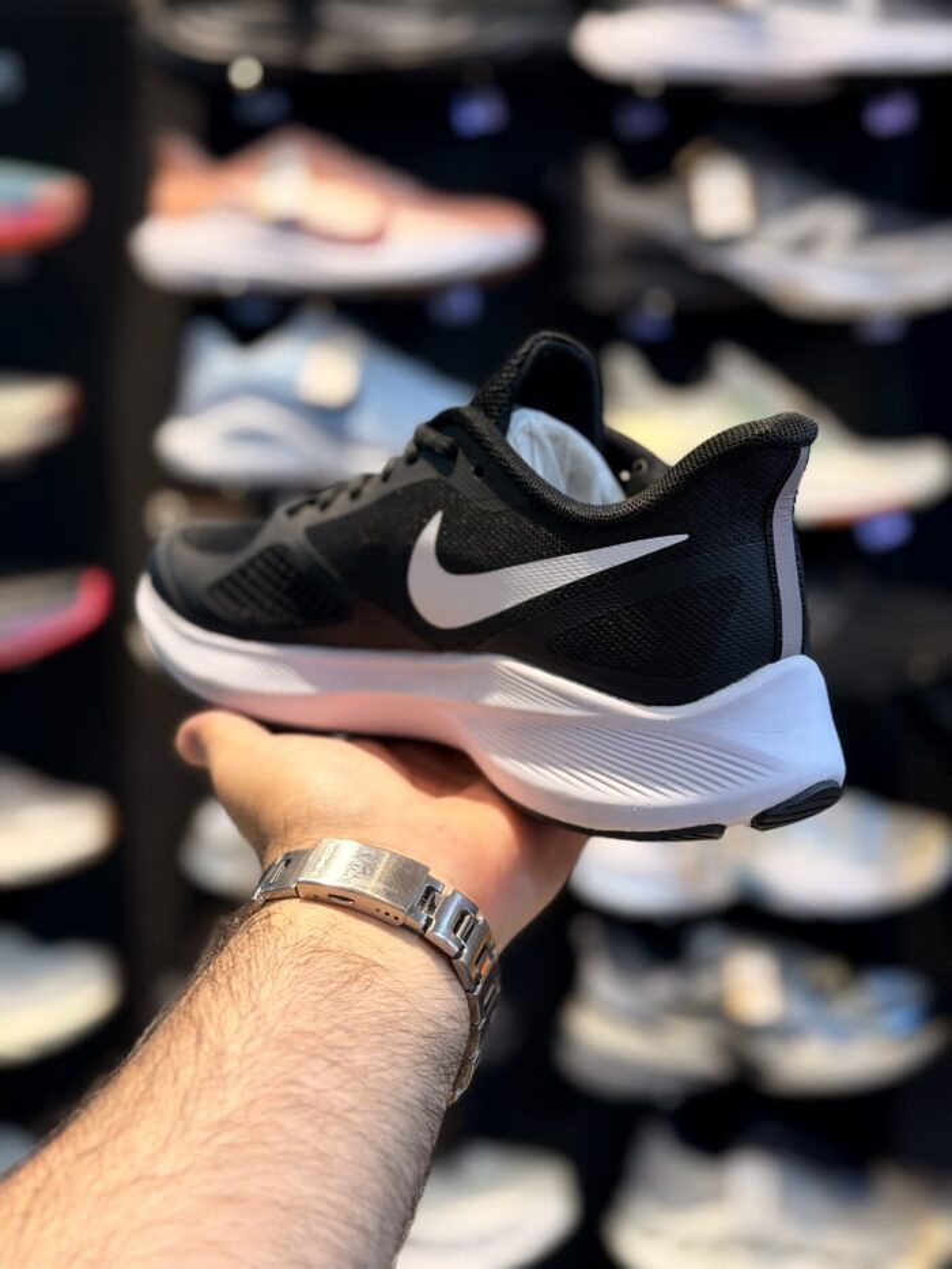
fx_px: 1760
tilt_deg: -9.5
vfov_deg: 39.7
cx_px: 476
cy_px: 634
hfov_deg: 30.3
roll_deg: +0.5
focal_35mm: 48
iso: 64
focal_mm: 6.76
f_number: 1.78
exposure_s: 1/100
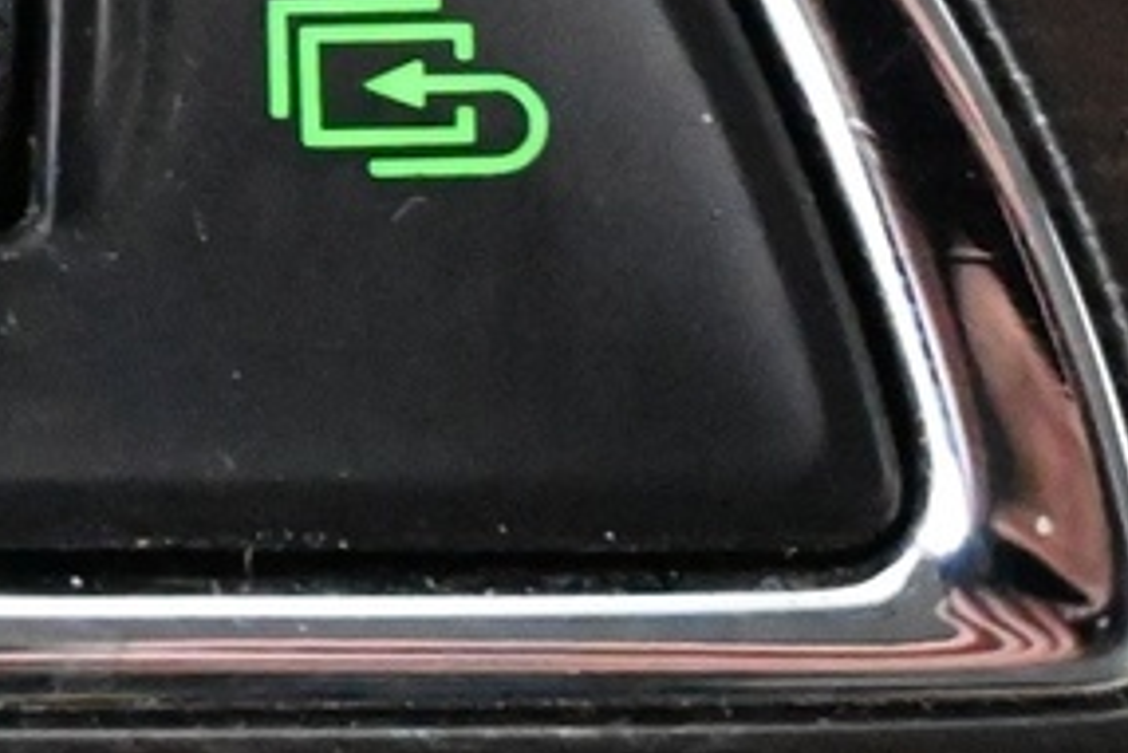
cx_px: -832
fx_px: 6928
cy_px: -497
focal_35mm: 221
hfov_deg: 8.9
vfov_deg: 6.1
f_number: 4.5
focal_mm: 26
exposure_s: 1/40
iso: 12800
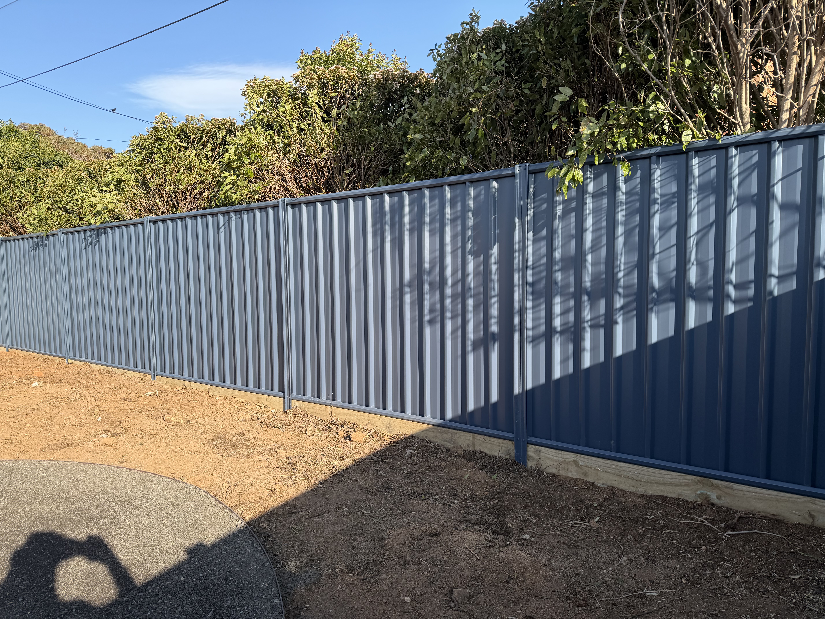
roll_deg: +1.0
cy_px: 310
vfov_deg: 56.8
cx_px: 412
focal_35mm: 24
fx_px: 572
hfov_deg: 71.6
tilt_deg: -4.5
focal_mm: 6.76
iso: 80
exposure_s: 1/1689
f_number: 1.78
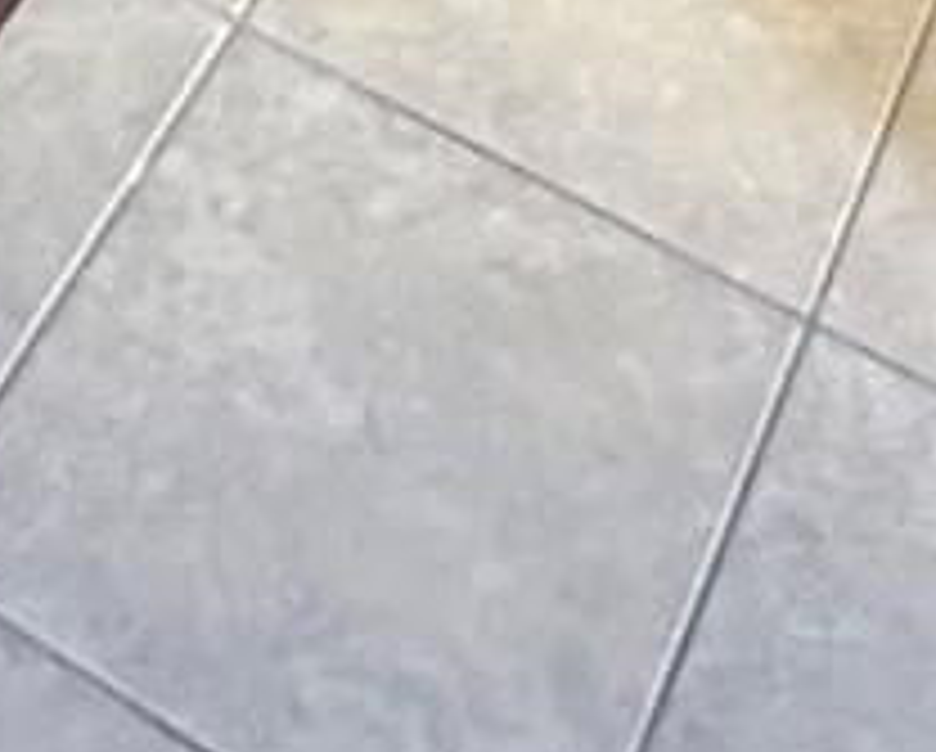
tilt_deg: -25.3
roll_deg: -1.7
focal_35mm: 105
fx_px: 2913
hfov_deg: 18.0
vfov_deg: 11.0
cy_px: -1346
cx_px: 148
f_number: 2.2
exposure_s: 1/40
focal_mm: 2.22
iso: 1000
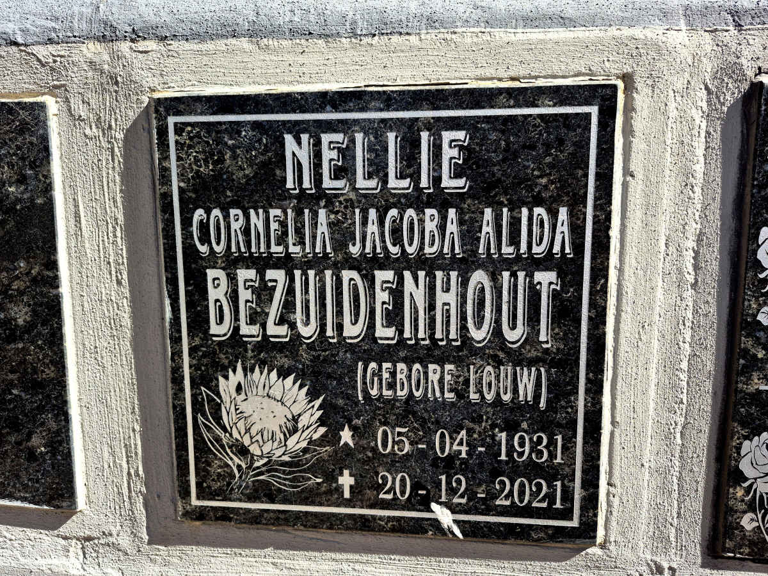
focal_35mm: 23
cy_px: 288
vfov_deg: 58.9
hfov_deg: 73.9
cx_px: 384
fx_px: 510
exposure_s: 1/1032
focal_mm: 5.4
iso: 25
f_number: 1.8
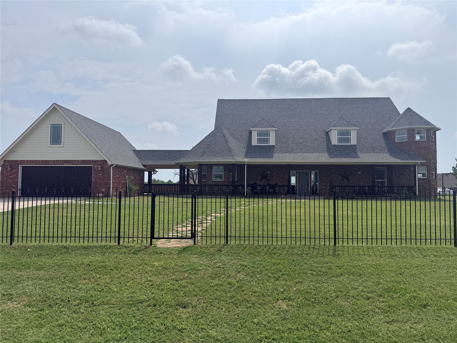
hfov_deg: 71.6
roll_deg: -0.3
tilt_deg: +3.1
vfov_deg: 56.8
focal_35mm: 24
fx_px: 317
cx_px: 228
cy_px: 172
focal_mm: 6.76
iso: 80
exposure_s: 1/14286
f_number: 1.78
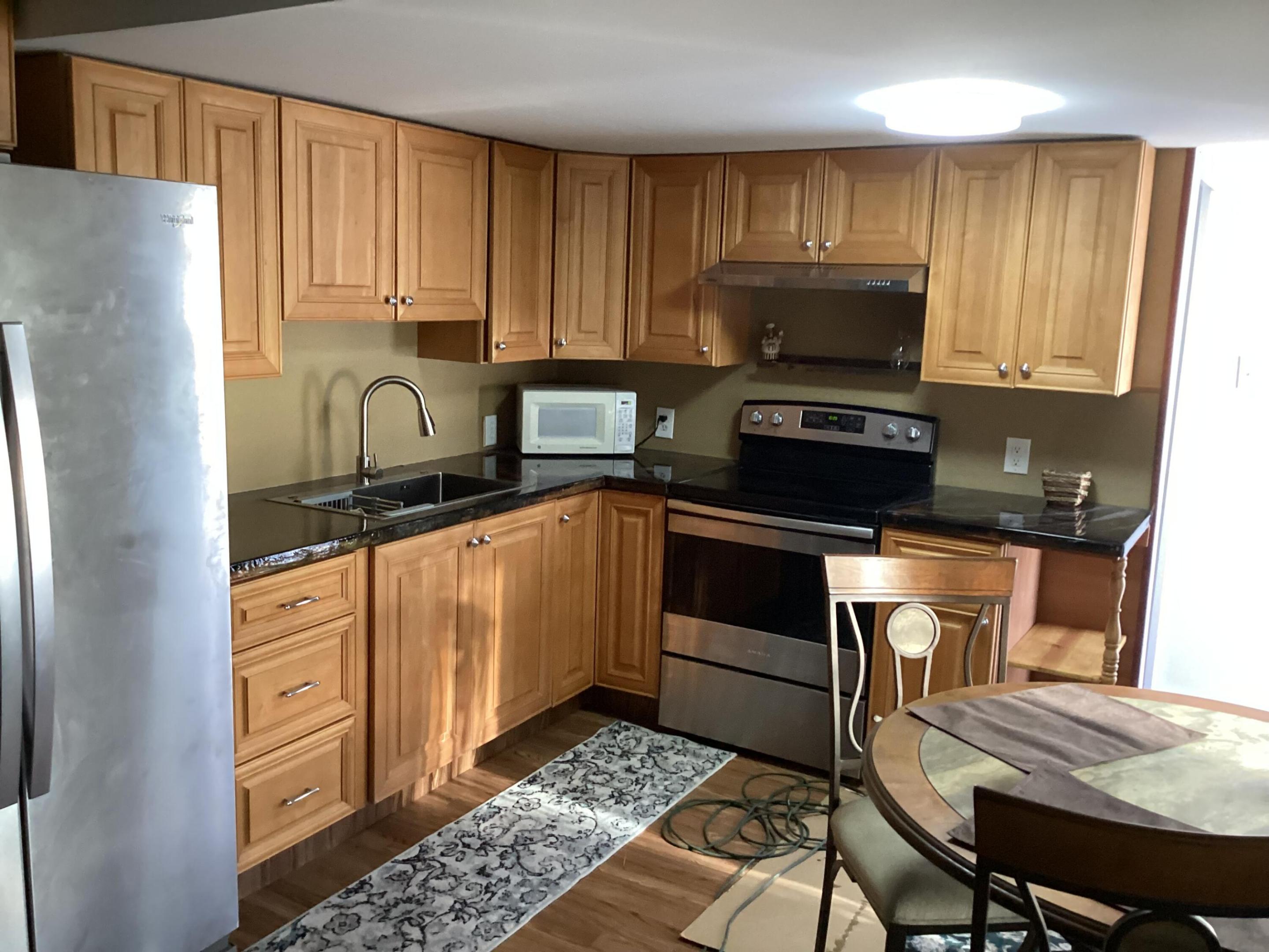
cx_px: 634
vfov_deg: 45.4
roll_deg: -1.7
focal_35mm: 31
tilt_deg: -12.7
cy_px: 476
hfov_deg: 58.4
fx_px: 1136
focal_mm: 3.3
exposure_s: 1/40
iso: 320
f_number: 2.4
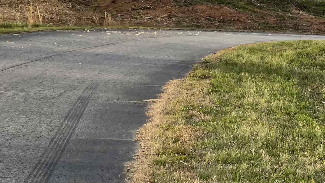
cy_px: 52
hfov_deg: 25.8
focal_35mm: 75
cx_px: 370
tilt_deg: +1.3
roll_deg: -2.7
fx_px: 646
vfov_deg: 16.1
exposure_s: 1/1350
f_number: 1.6
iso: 32
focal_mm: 4.2
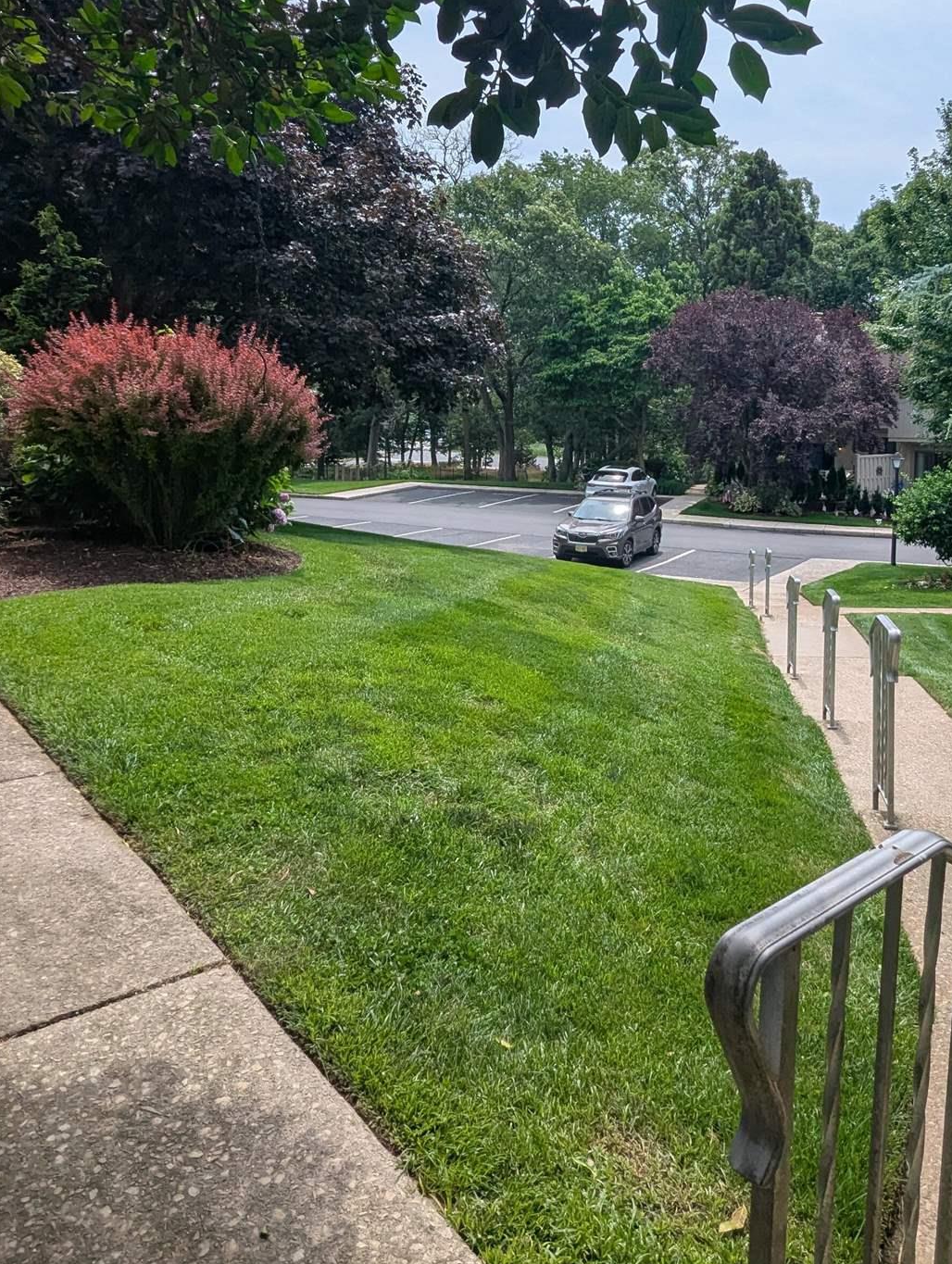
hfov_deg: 51.2
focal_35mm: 27
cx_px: 560
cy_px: 502
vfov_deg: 64.6
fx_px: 987
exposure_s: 1/2653
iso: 53
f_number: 2.2
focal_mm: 2.35
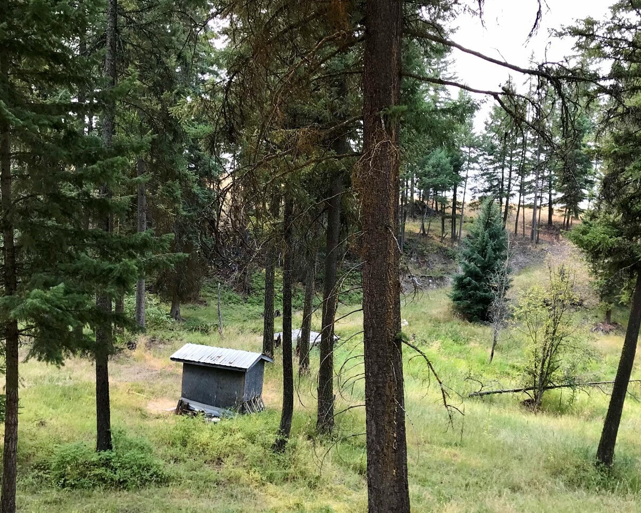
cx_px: 364
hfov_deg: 50.1
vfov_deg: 41.0
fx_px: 683
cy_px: 308
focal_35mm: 36
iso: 20
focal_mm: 3.99
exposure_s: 1/272
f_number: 1.8
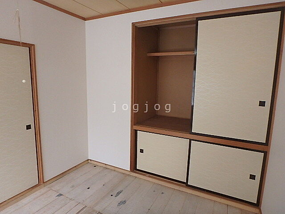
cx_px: 142
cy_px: 107
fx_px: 173
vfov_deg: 63.4
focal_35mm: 21
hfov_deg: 79.0
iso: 400
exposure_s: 1/30
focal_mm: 3.7
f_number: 3.5
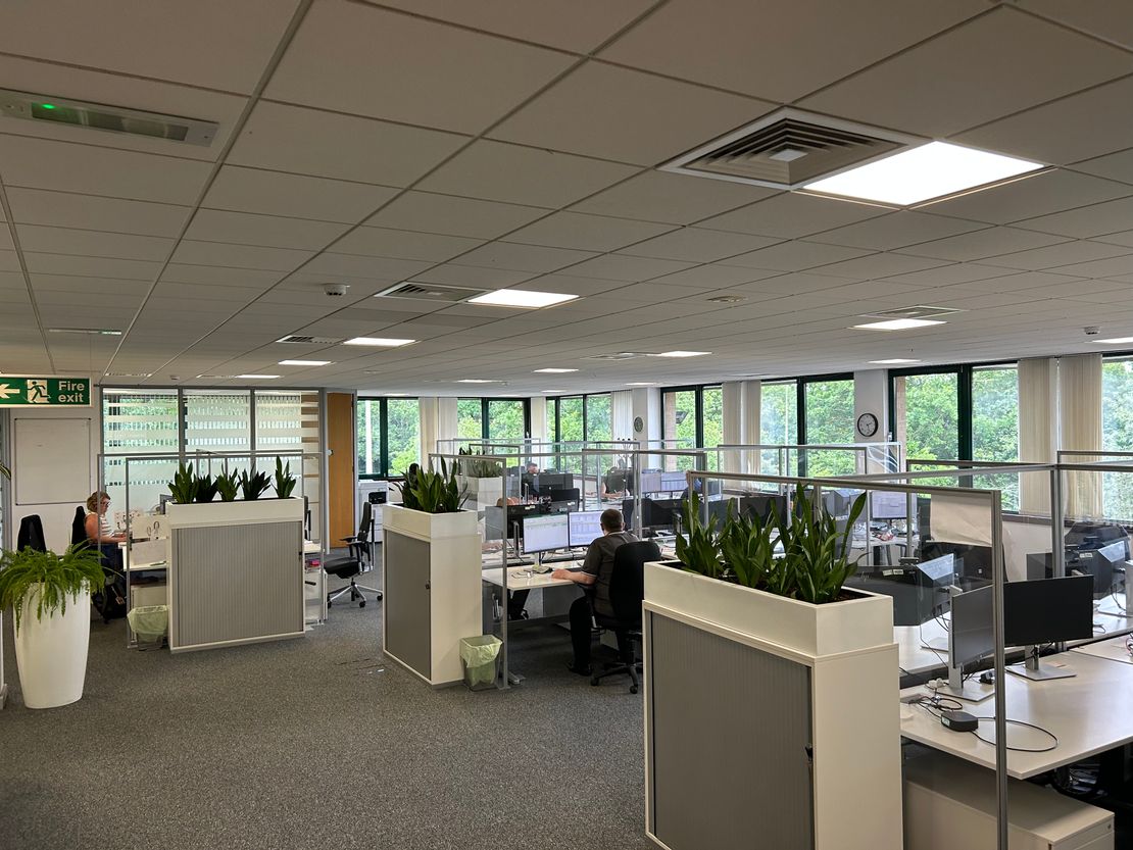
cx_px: 566
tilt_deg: -1.6
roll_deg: +0.3
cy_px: 425
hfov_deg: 67.3
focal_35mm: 26
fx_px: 851
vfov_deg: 53.1
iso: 100
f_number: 1.5
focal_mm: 5.7
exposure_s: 1/100
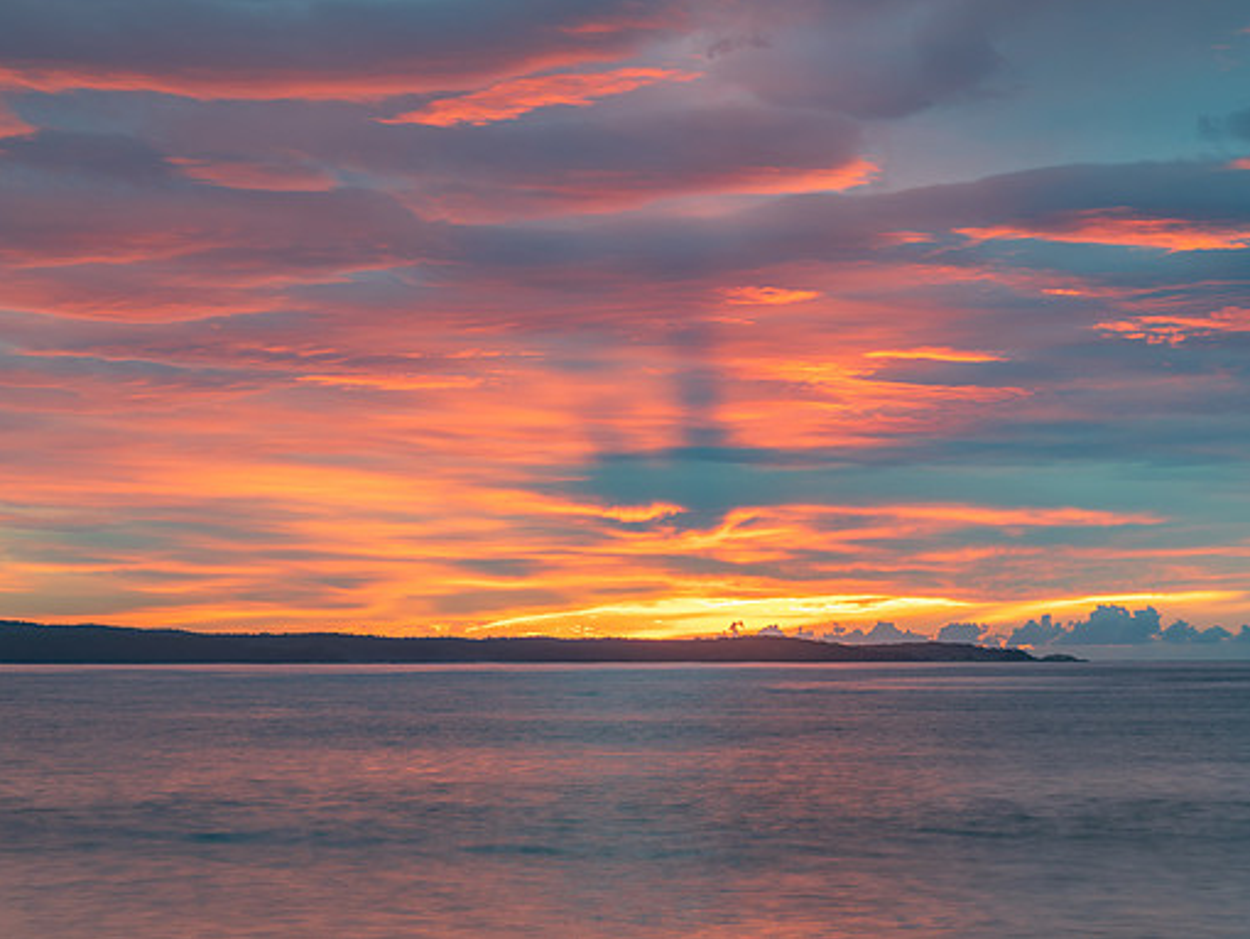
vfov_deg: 20.5
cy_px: 467
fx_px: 2601
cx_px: 627
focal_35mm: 72
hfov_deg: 27.0
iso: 100
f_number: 9
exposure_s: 2
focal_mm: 65
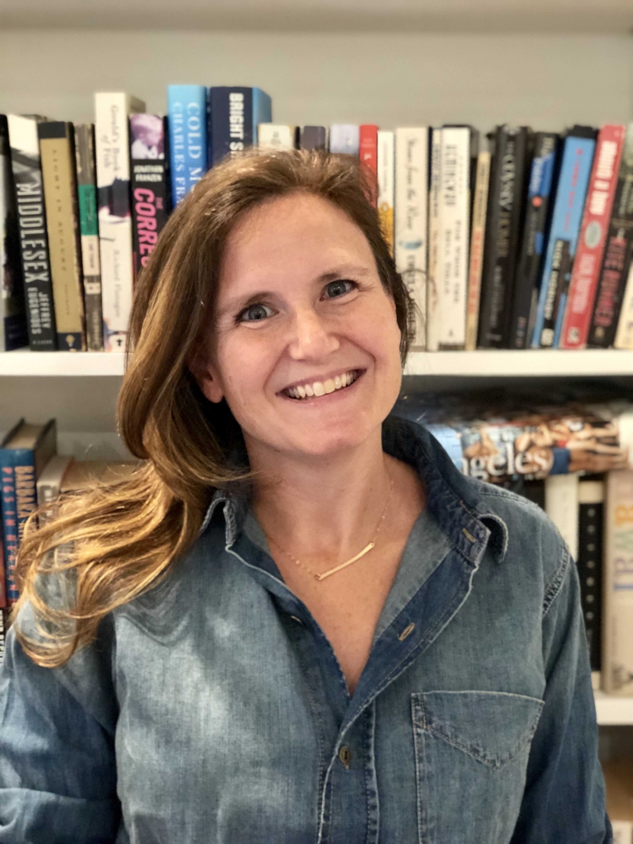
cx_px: 316
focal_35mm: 57
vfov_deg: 33.8
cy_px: 422
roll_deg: -1.2
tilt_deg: -8.0
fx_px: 1390
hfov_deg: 25.7
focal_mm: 6.6
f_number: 2.8
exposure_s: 1/60
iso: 1250
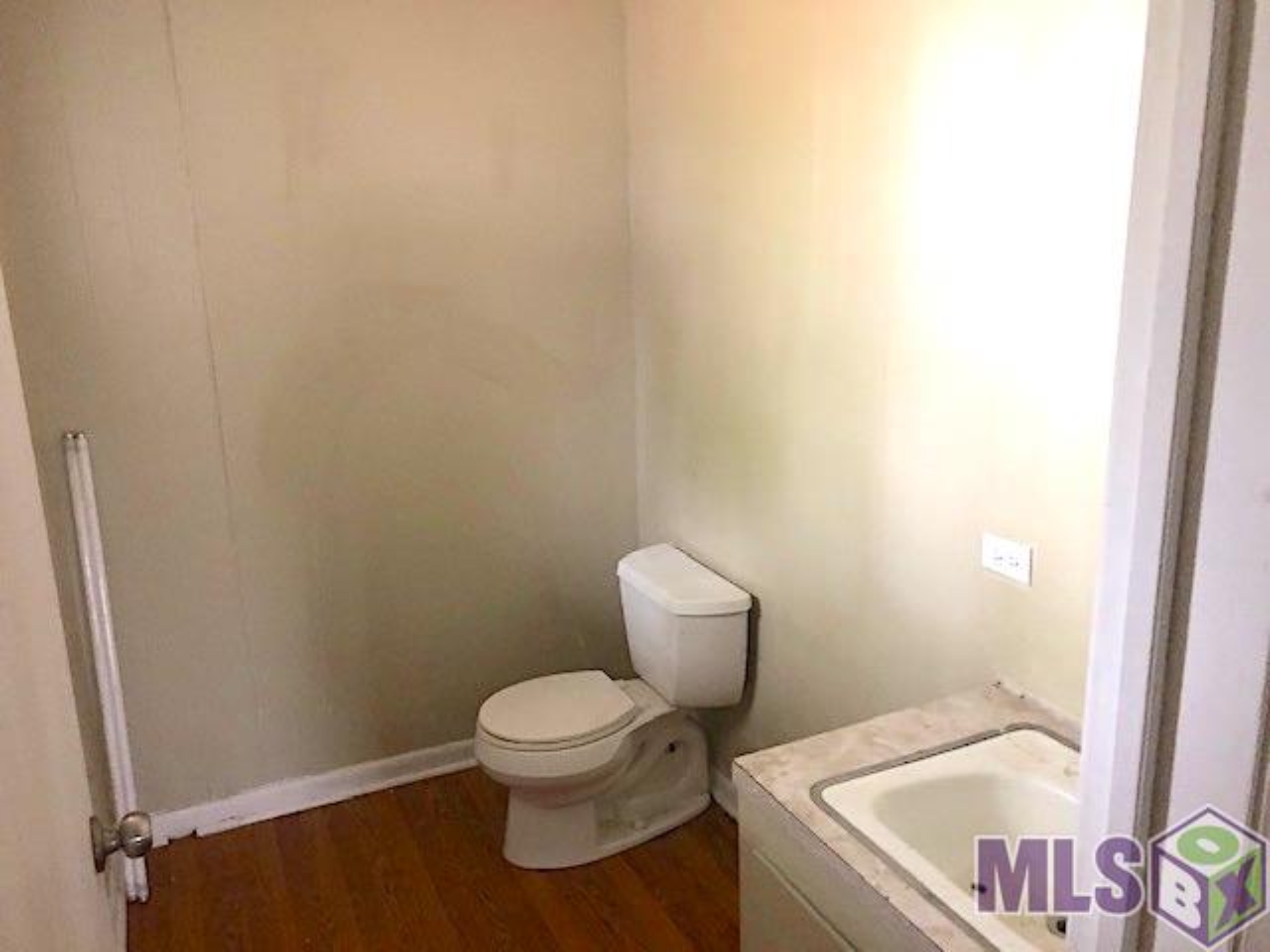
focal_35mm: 28
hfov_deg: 63.4
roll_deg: +2.0
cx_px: 635
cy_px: 476
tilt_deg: -16.0
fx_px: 1027
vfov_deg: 49.7
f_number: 1.8
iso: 100
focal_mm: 3.99
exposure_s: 1/4
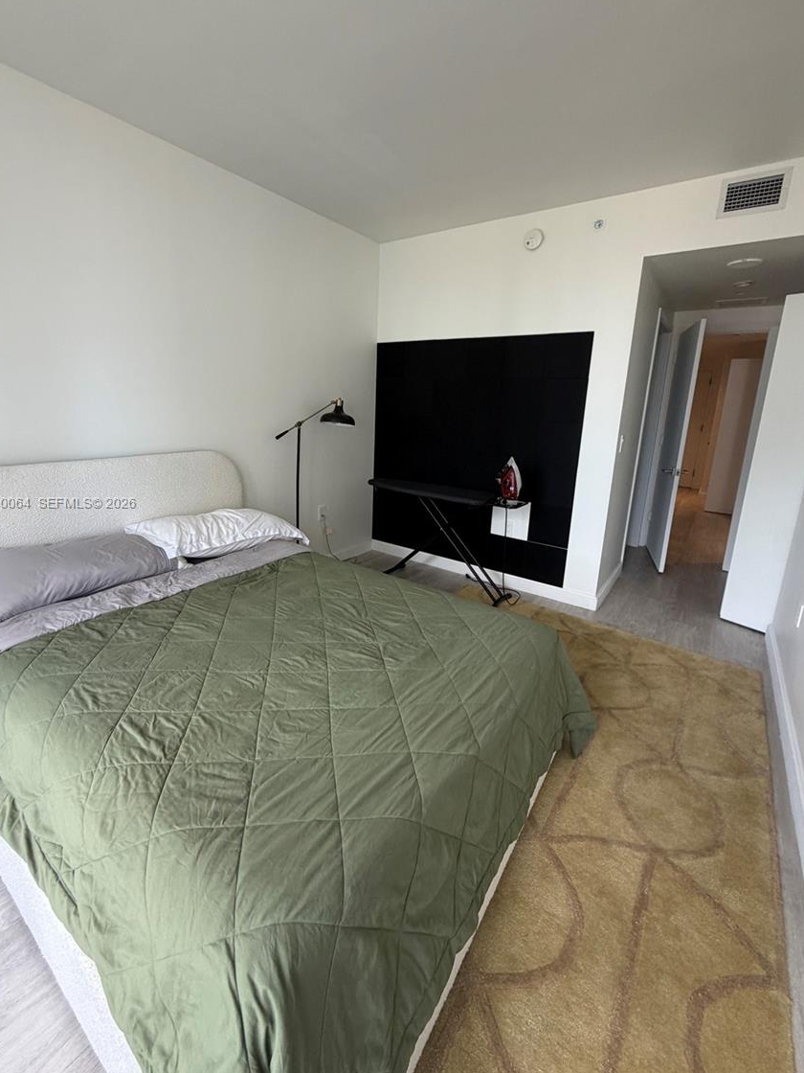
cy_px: 504
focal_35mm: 15
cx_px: 389
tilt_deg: -11.5
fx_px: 465
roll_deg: -2.0
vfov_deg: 98.1
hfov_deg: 81.7
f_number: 2.2
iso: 250
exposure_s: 1/121
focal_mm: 2.22
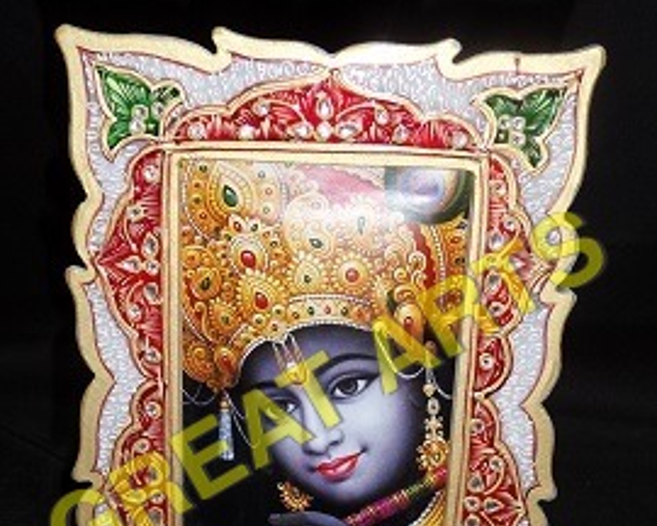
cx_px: 326
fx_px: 1283
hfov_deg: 28.7
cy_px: 388
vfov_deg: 22.9
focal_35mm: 66
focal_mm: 9
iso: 200
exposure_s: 1/45
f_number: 4.5
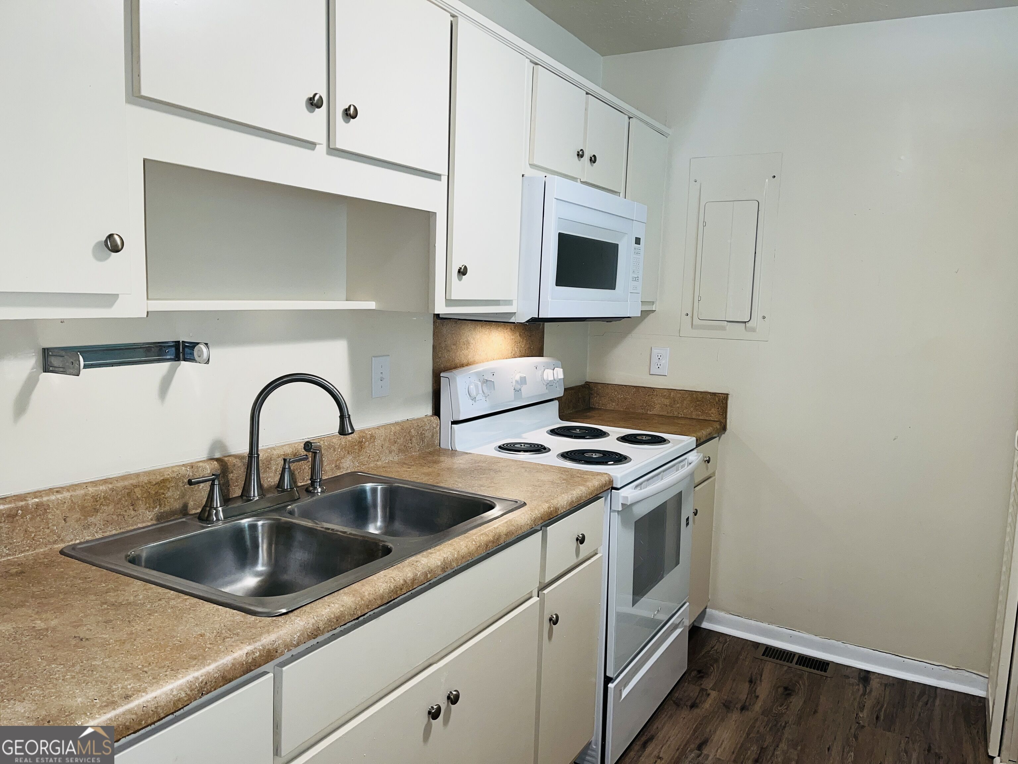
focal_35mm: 26
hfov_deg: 67.3
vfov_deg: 53.1
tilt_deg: -7.3
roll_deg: -1.6
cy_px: 382
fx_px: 765
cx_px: 509
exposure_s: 1/30
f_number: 1.6
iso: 40
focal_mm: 5.1
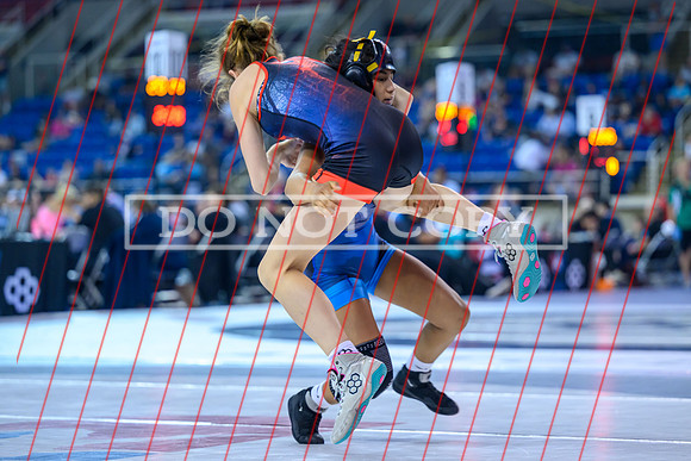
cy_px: 230
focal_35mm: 123
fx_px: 2368
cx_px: 336
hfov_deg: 16.6
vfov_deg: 11.1
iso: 2500
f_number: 2.8
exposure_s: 1/800
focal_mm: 110
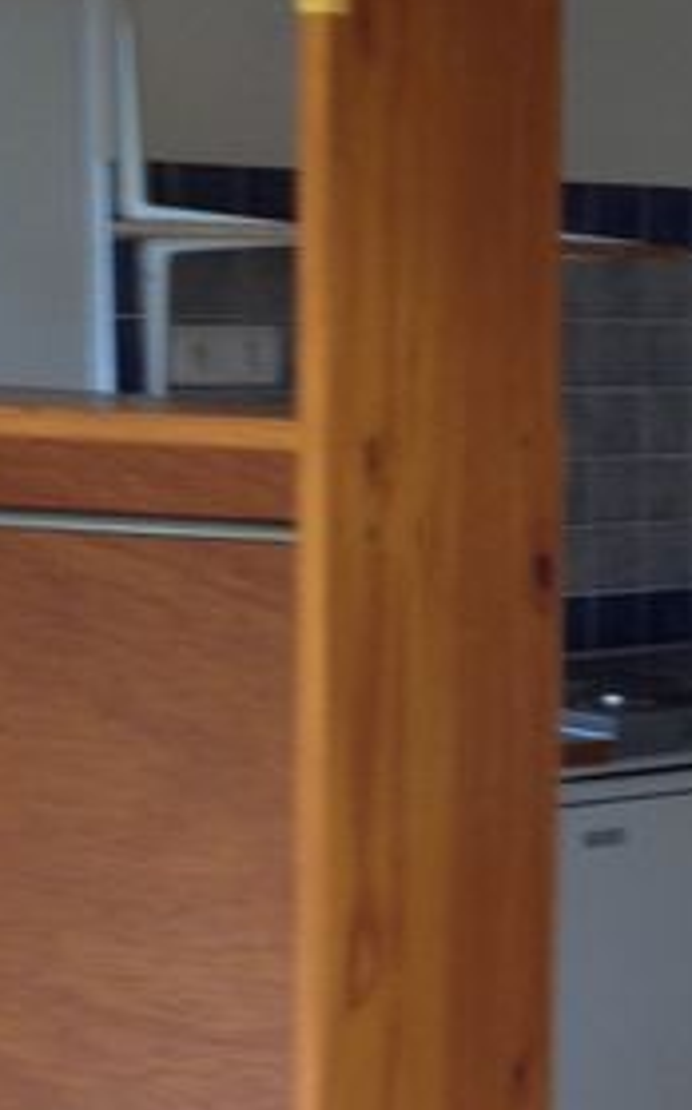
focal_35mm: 133
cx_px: 1193
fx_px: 4019
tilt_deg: -10.1
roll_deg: -0.6
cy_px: 756
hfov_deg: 9.4
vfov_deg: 15.7
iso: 64
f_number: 2.4
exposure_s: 1/60
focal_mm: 4.28
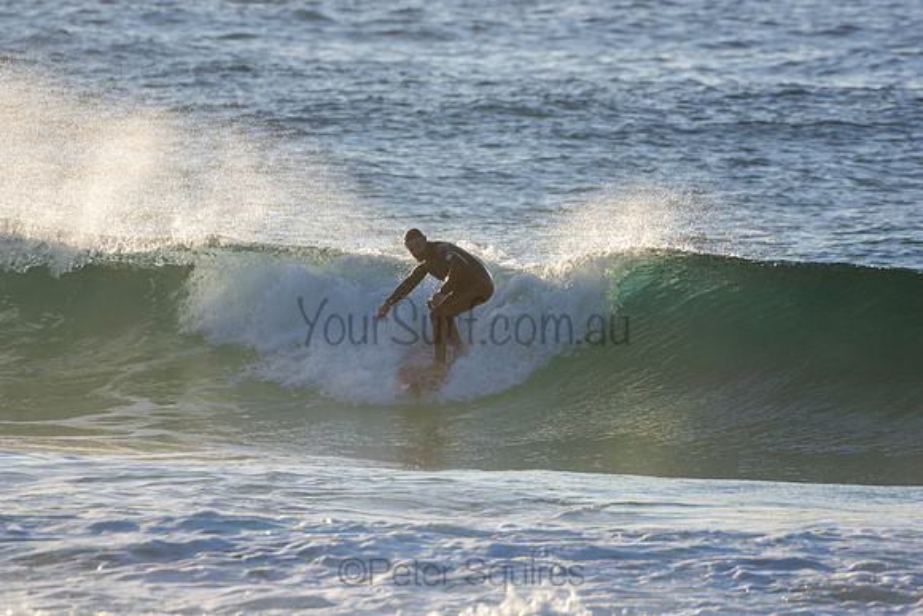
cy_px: 308
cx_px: 462
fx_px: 19233
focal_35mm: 750
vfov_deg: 1.8
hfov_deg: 2.7
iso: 125
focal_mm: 500
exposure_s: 1/500
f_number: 6.3
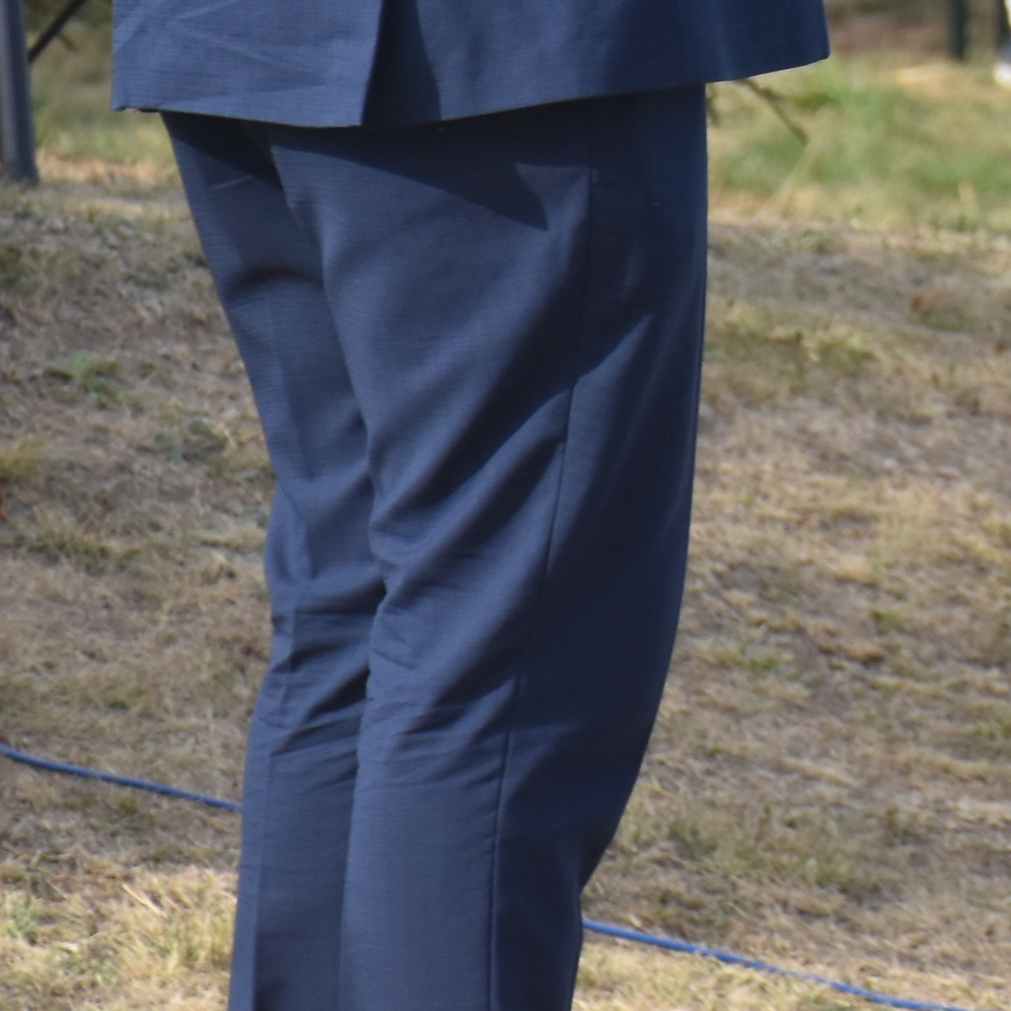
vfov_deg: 3.5
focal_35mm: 500
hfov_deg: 3.5
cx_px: 1676
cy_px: -450
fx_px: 16520
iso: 400
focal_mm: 85
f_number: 5.3
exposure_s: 1/320
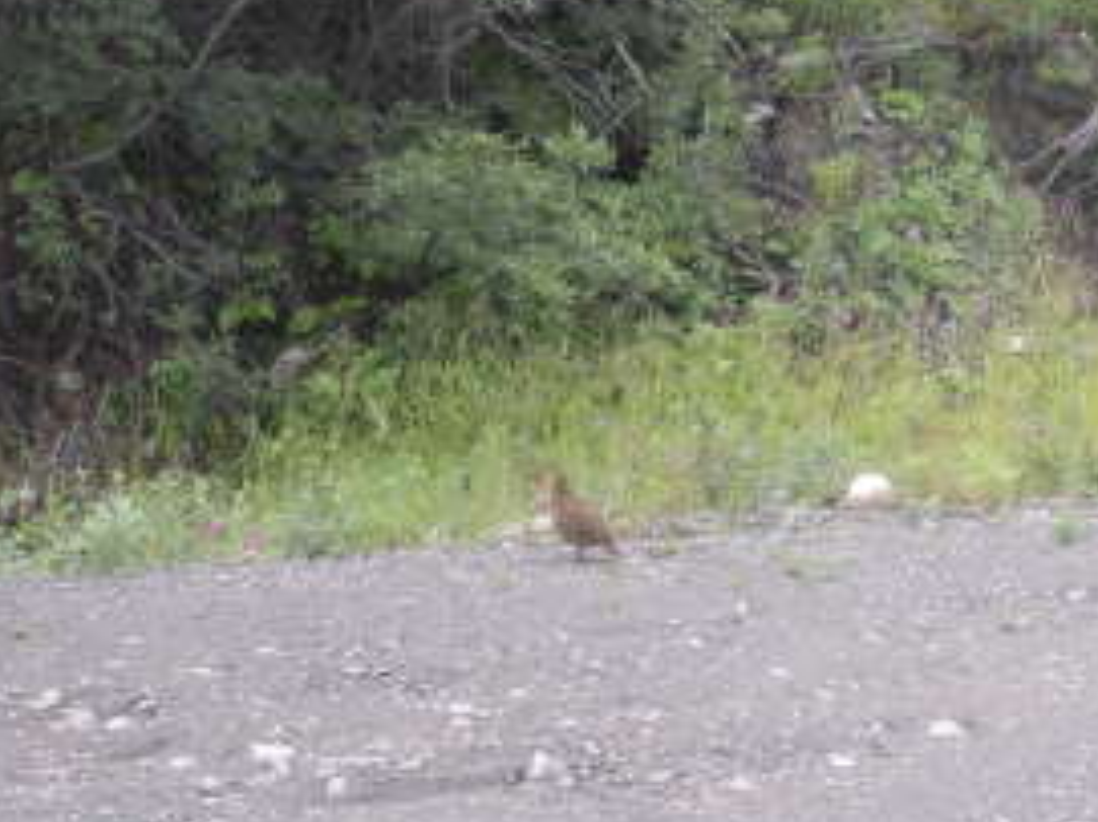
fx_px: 2695
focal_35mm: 85
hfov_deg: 22.3
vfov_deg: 17.4
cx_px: 1053
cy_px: 393
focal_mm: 6.3
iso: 64
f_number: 3.5
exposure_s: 1/125
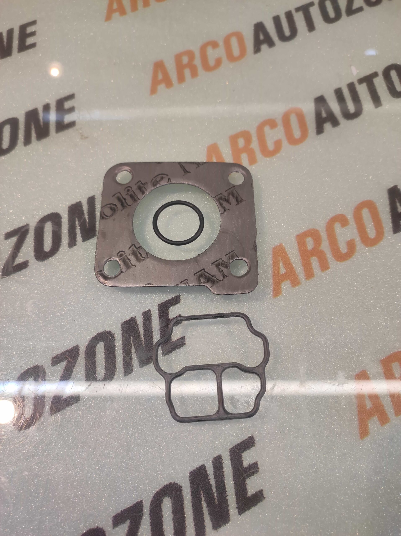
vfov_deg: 91.1
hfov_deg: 74.7
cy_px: 268
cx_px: 200
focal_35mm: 17
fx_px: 263
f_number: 1.79
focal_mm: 4.74
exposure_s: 1/33
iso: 87
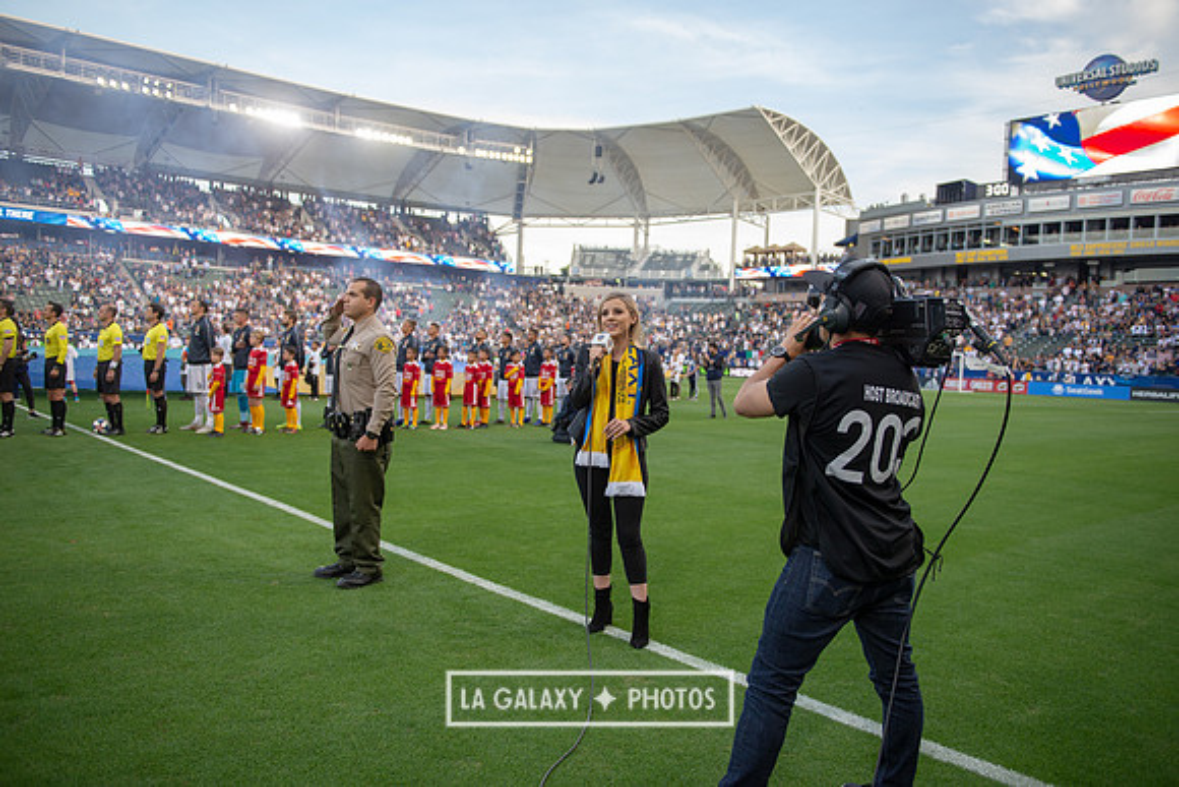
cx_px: 590
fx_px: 917
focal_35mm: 28
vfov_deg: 46.4
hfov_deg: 65.5
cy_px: 394
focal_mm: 28
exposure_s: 1/640
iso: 400
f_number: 2.8
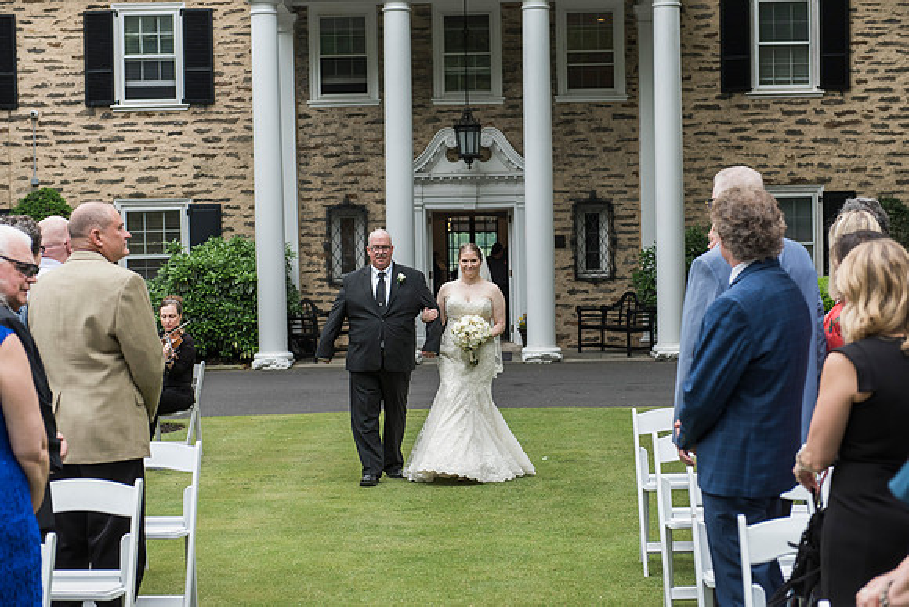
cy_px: 304
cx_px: 459
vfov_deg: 19.1
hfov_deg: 28.3
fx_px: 1800
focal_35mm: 71
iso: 800
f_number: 4
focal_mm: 70
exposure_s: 1/640
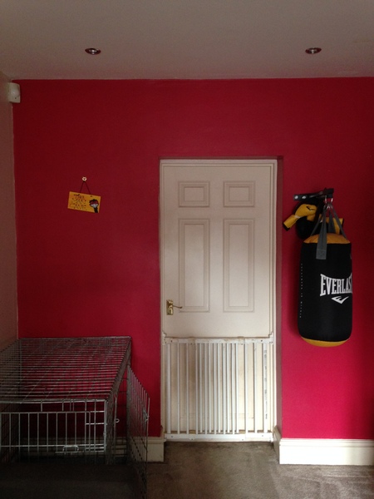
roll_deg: -0.5
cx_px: 187
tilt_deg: -3.8
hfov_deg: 42.9
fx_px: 475
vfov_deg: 55.4
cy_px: 250
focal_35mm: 33
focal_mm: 4.12
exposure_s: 1/20
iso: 160
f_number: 2.4
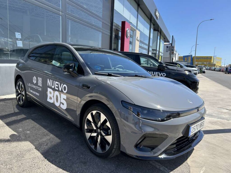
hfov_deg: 67.3
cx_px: 116
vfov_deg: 53.1
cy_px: 86
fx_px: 174
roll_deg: -2.1
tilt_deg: -7.8
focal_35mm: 26
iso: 50
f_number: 1.5
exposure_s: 1/2457
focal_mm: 5.7
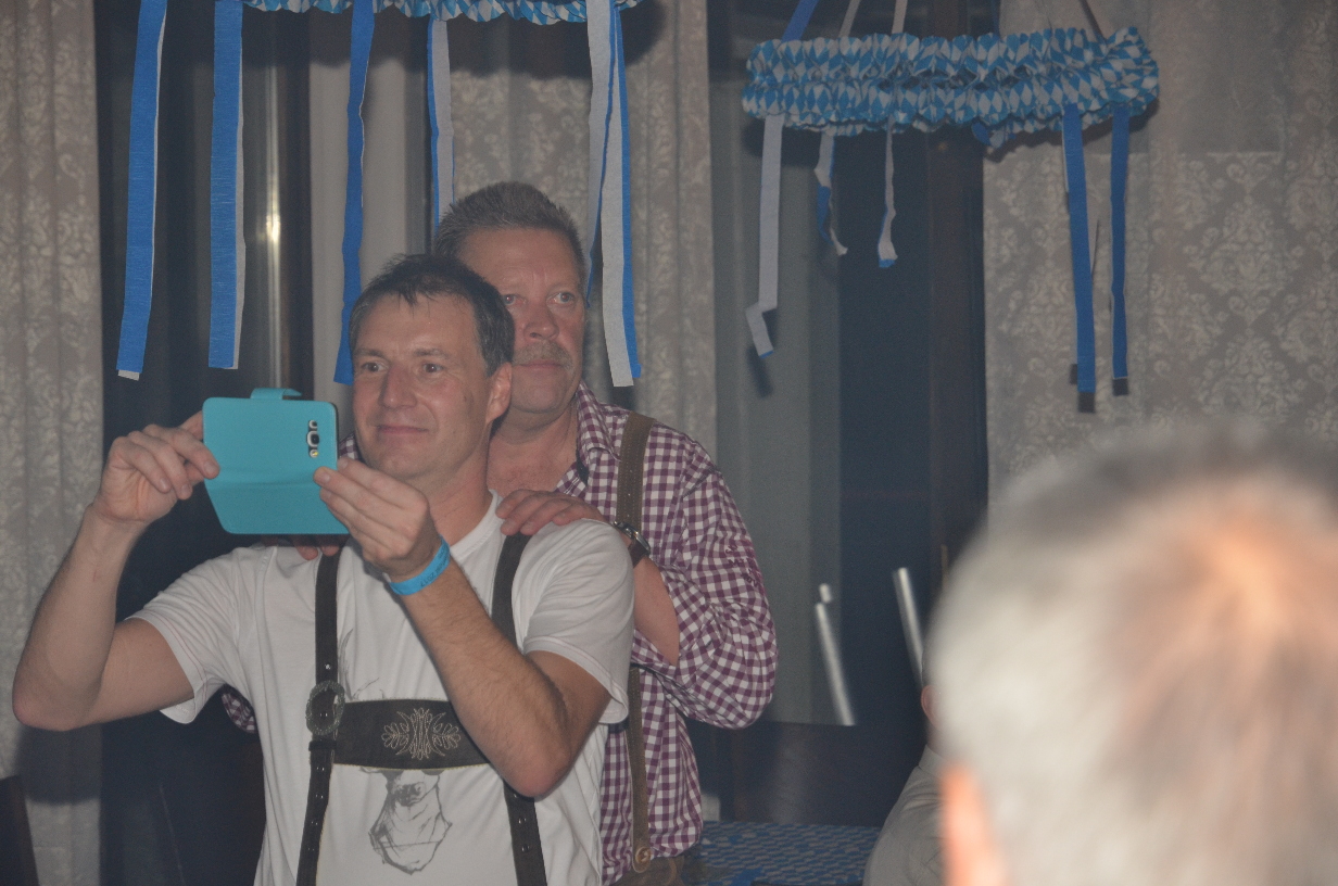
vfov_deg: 10.7
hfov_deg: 16.1
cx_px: 669
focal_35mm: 128
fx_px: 4729
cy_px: 443
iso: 800
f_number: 5.6
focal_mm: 85
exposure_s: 1/60
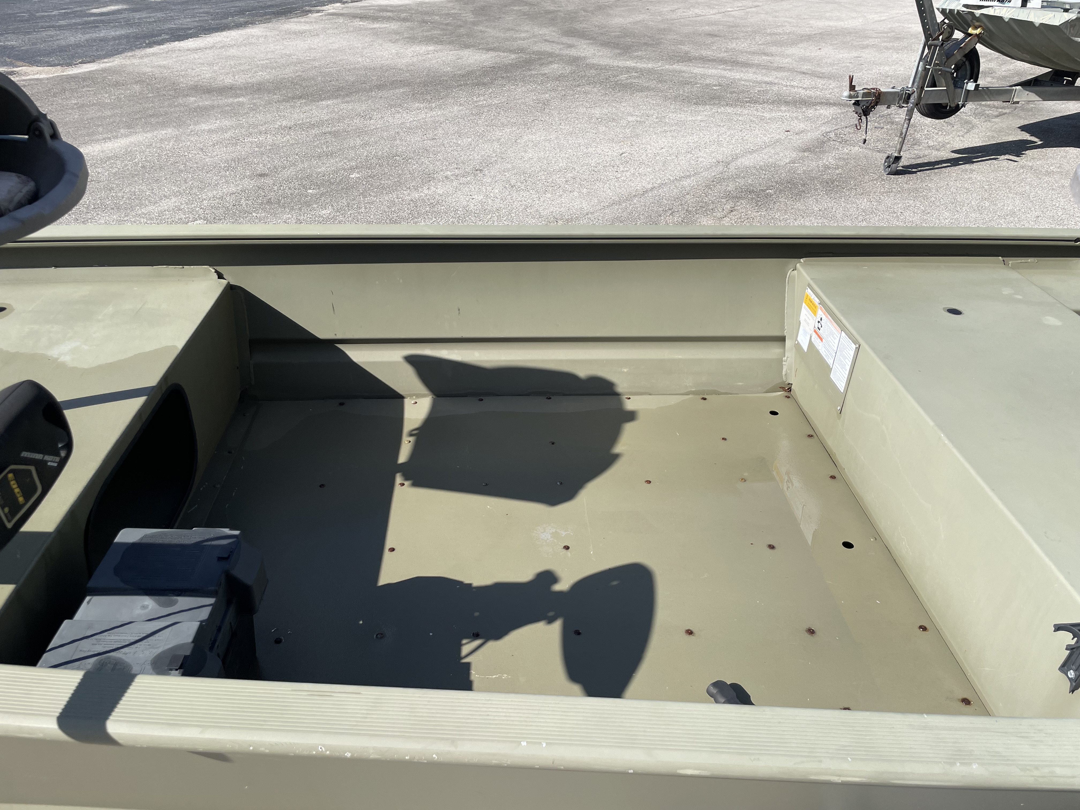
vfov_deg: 53.1
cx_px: 540
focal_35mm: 26
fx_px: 811
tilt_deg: -34.6
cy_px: 405
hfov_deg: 67.3
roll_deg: +1.9
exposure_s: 1/2882
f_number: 1.6
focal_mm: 4.2
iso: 32
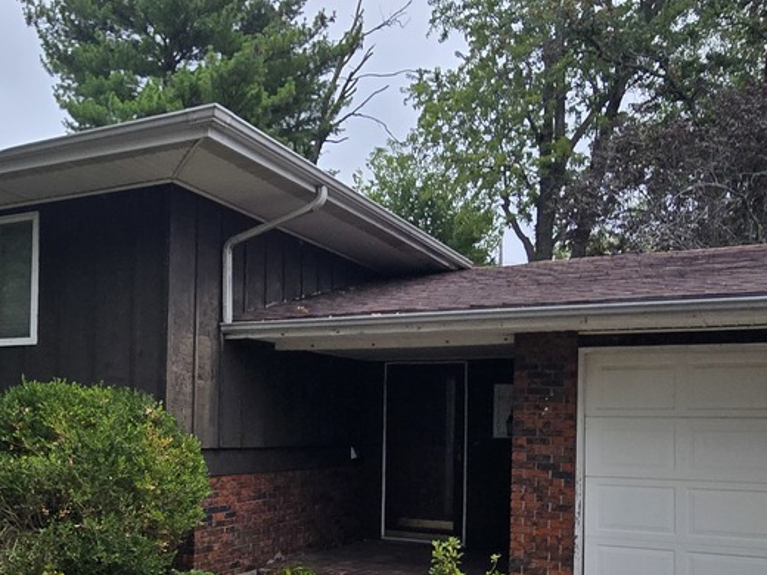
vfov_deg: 39.1
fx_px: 798
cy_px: 397
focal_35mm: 36
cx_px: 201
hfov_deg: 49.5
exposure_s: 1/2000
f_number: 2.2
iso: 100
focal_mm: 2.2
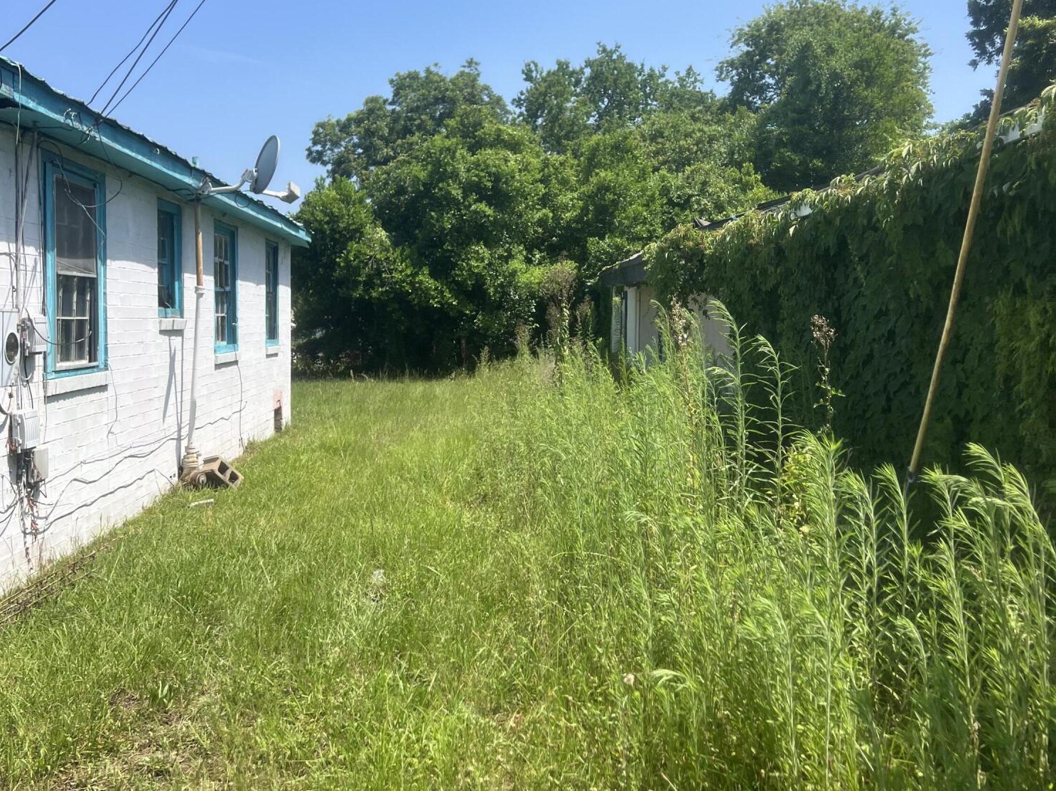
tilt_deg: -1.2
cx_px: 524
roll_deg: +0.4
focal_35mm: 35
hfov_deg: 52.6
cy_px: 315
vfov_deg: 40.5
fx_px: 1068
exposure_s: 1/3460
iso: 50
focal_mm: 5.7
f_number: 1.5
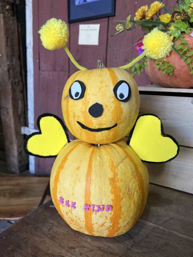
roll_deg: +0.9
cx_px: 96
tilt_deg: -12.8
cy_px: 128
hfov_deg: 53.1
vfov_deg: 67.3
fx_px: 193
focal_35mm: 26
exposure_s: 1/120
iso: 100
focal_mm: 5.7
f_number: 1.5
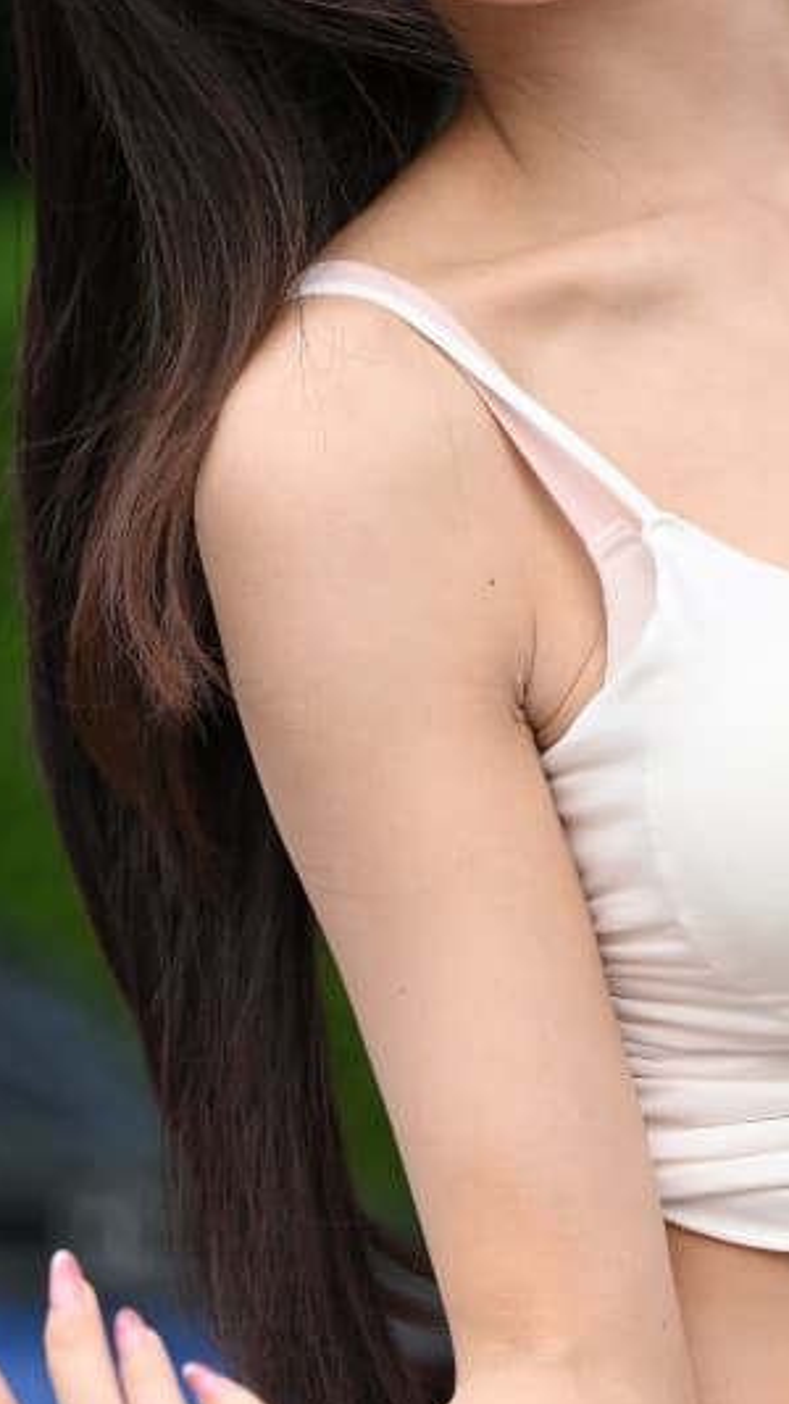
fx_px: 17758
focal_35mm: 477
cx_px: 368
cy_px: 1178
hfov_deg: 2.5
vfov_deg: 4.5
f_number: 4
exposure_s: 1/640
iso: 450
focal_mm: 135
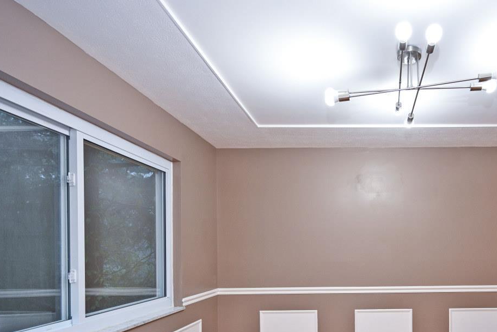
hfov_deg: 72.6
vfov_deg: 52.8
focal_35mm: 23
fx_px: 318
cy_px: 246
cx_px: 351
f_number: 4
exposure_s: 1/60
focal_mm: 14
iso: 400
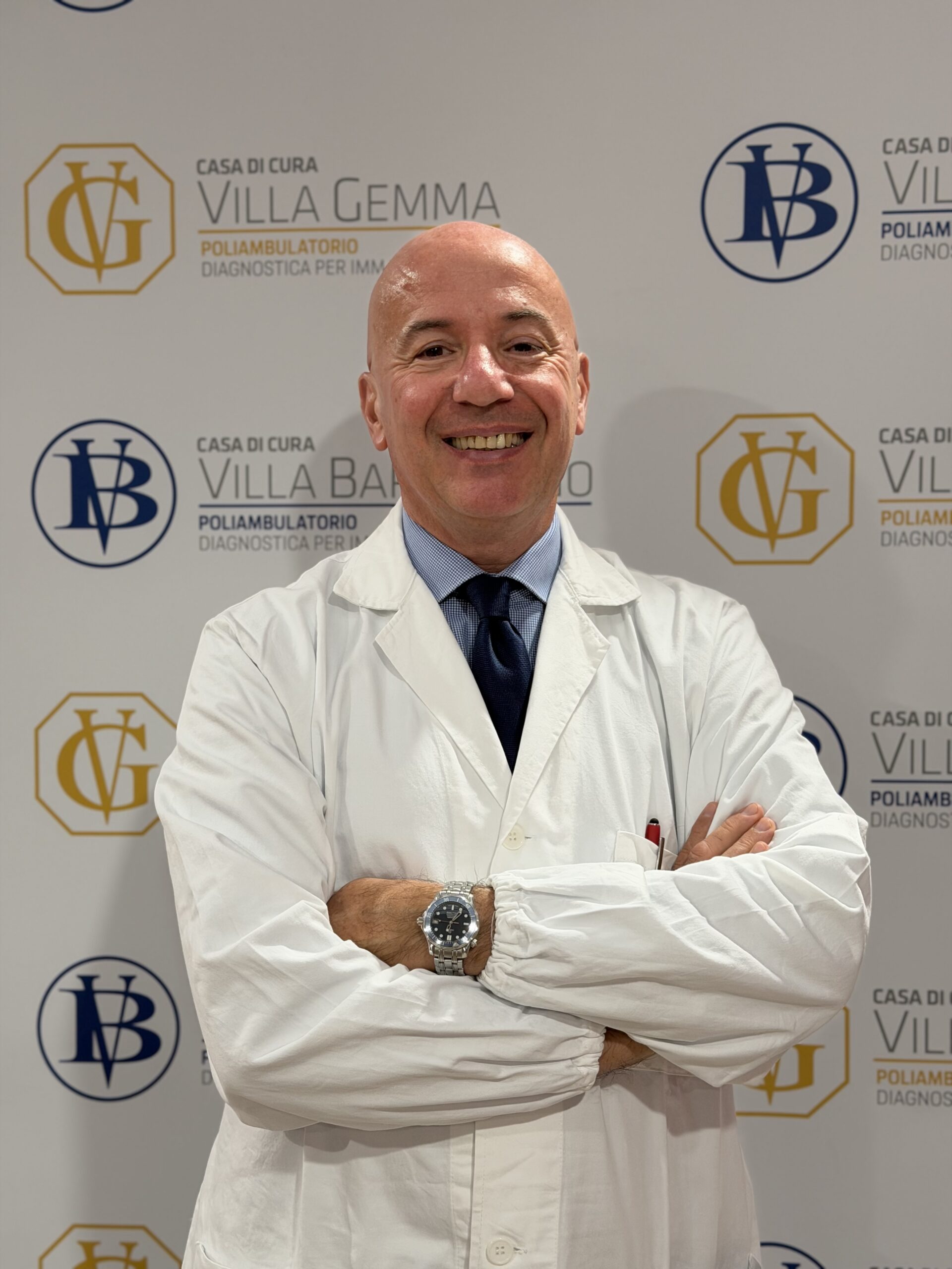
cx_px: 476
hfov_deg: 30.3
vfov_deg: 39.7
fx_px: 1760
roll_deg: +0.2
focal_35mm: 48
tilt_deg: -2.6
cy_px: 634
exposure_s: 1/50
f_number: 1.78
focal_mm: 6.76
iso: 64
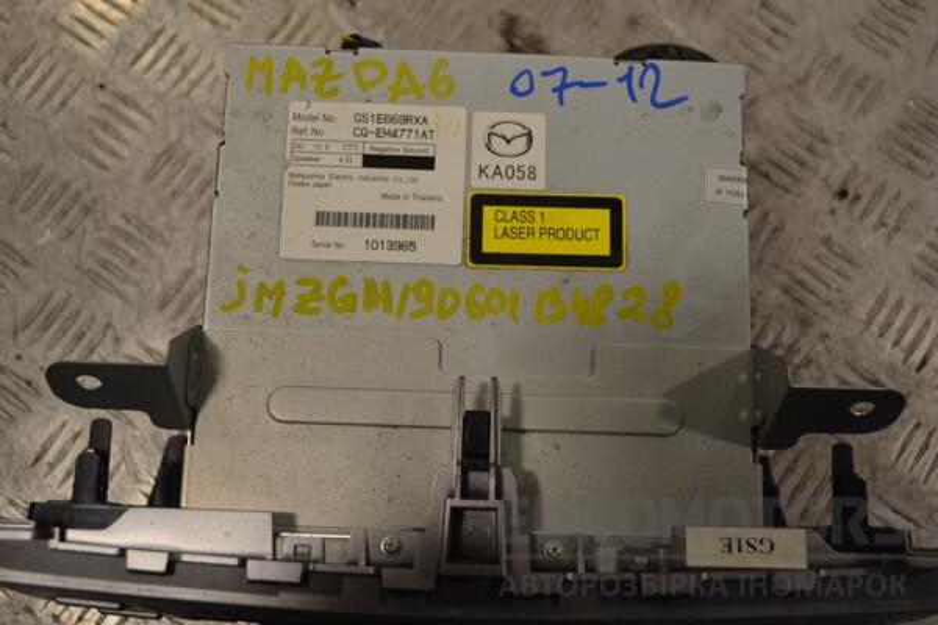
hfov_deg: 45.0
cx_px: 469
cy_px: 312
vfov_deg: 30.8
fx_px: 1133
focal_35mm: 44
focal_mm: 29
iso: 125
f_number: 5.6
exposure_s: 1/125
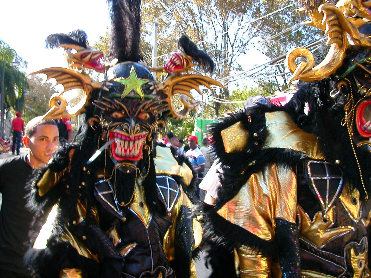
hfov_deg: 50.1
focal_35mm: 37
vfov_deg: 38.7
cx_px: 186
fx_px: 397
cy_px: 139
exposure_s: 1/221
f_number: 2.7
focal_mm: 5.6
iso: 100
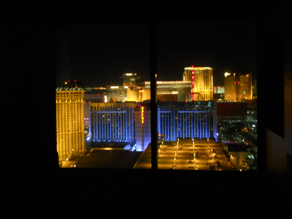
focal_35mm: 41
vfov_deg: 35.1
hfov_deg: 45.8
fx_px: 346
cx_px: 146
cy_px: 110
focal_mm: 6.72
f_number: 3.1
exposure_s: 1/2
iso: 400
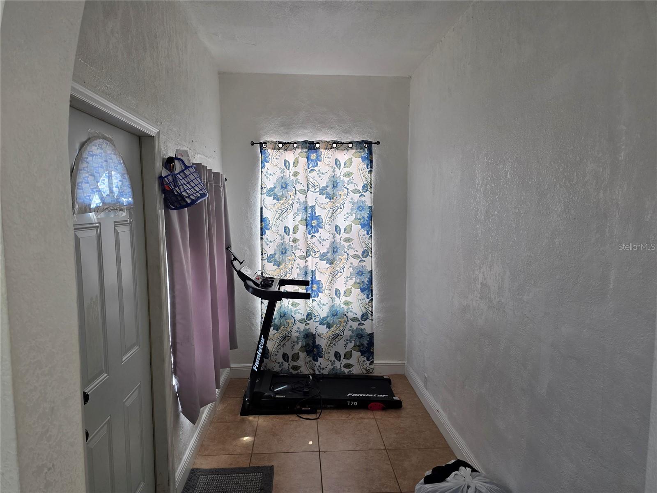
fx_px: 437
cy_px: 246
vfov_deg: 58.9
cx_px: 328
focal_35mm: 23
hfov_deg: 73.9
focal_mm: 6.3
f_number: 1.7
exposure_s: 1/180
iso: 125
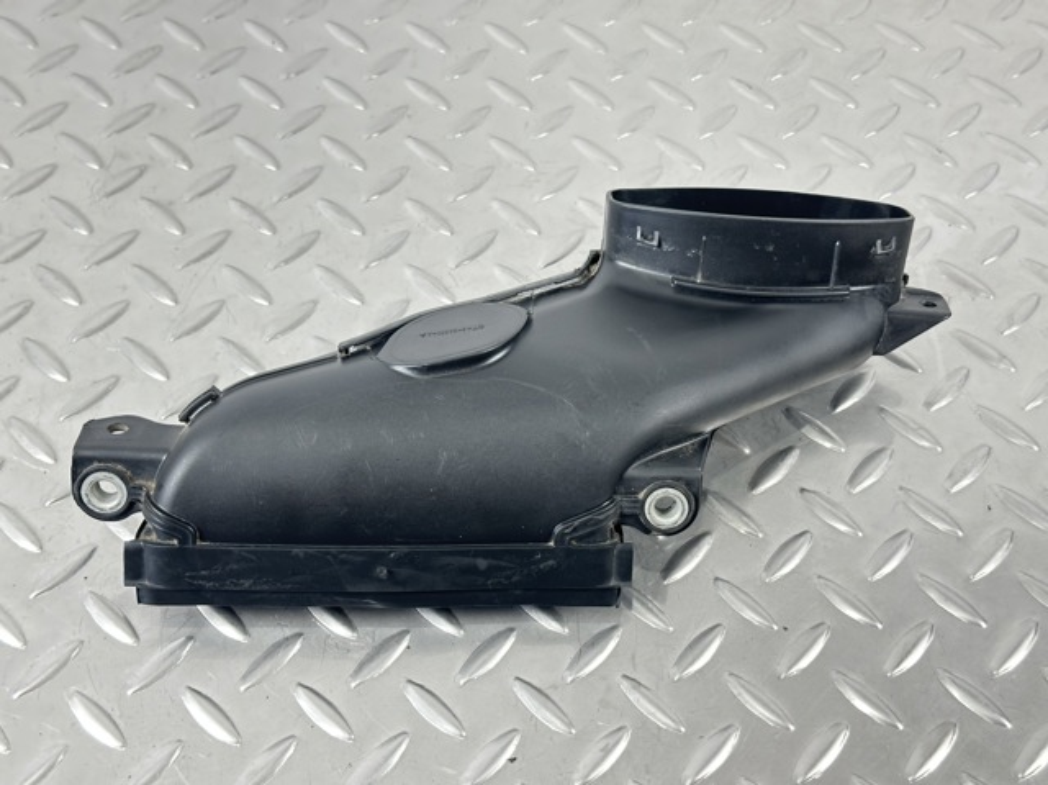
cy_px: 392
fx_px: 1452
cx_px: 524
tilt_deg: -53.1
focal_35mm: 48
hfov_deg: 39.7
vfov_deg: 30.2
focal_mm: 6.86
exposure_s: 1/50
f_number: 1.78
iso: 100
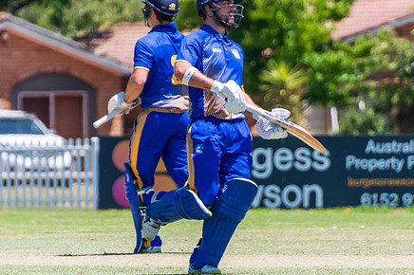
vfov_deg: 1.1
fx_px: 13732
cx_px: 187
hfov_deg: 1.7
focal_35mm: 1195
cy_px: 176
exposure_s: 1/2000
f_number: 6.3
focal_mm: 400
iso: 400
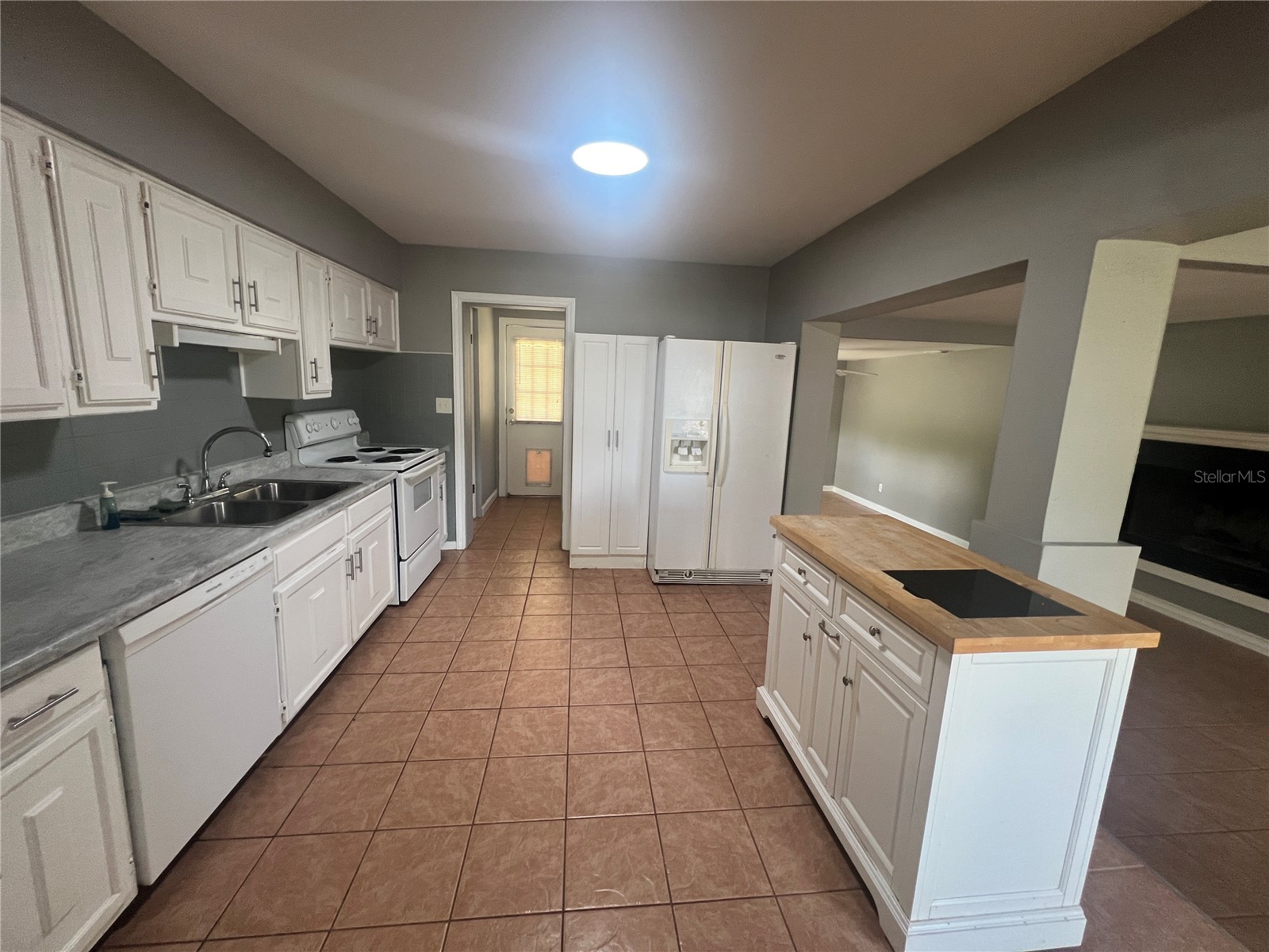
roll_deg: -2.1
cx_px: 634
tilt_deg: -10.3
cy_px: 476
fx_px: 477
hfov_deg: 106.2
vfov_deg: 89.9
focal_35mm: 13
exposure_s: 1/60
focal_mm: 1.57
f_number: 1.8
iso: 160
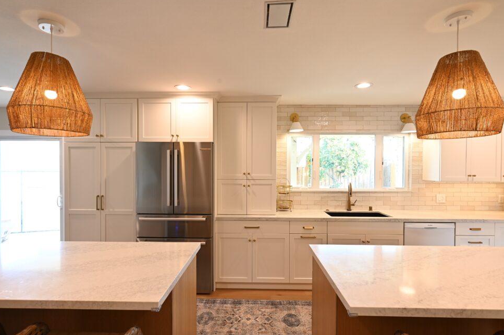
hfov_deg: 90.0
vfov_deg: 67.3
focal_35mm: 18
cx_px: 251
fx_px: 252
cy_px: 171
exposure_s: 1/15
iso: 500
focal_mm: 17
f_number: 8
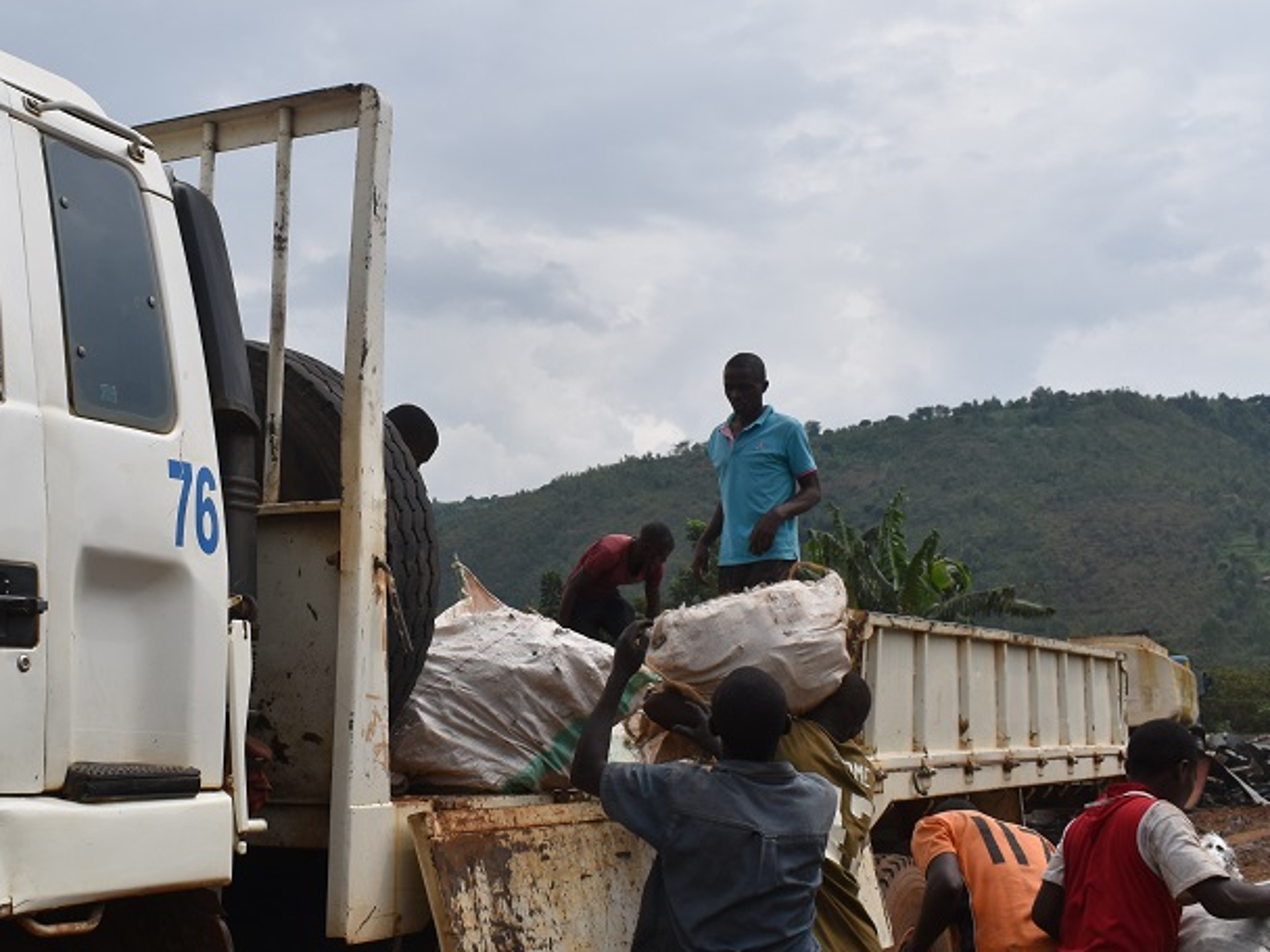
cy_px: 441
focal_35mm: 50
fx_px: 1827
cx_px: 374
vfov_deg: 29.2
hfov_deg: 37.7
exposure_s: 1/400
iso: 200
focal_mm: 21
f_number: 10
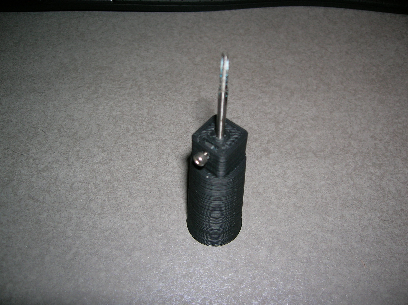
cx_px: 204
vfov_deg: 41.7
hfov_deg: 54.0
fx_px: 400
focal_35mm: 34
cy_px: 152
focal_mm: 5.7
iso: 50
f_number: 2.9
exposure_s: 1/60.1
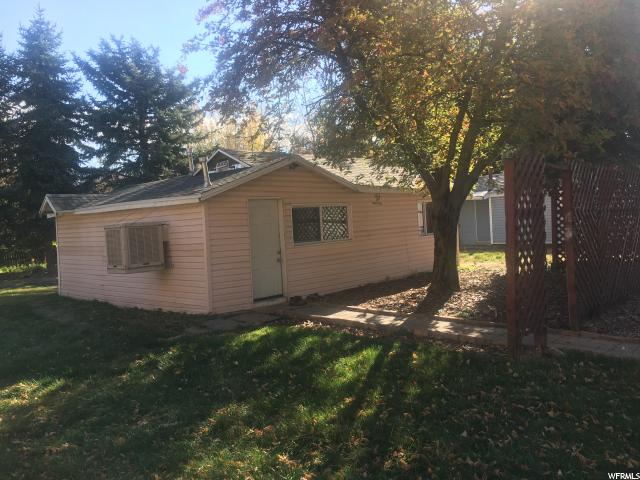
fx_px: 536
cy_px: 240
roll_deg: +1.7
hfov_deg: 61.7
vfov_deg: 48.2
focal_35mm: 29
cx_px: 320
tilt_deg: -1.1
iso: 25
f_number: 2.2
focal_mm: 4.15
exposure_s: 1/361
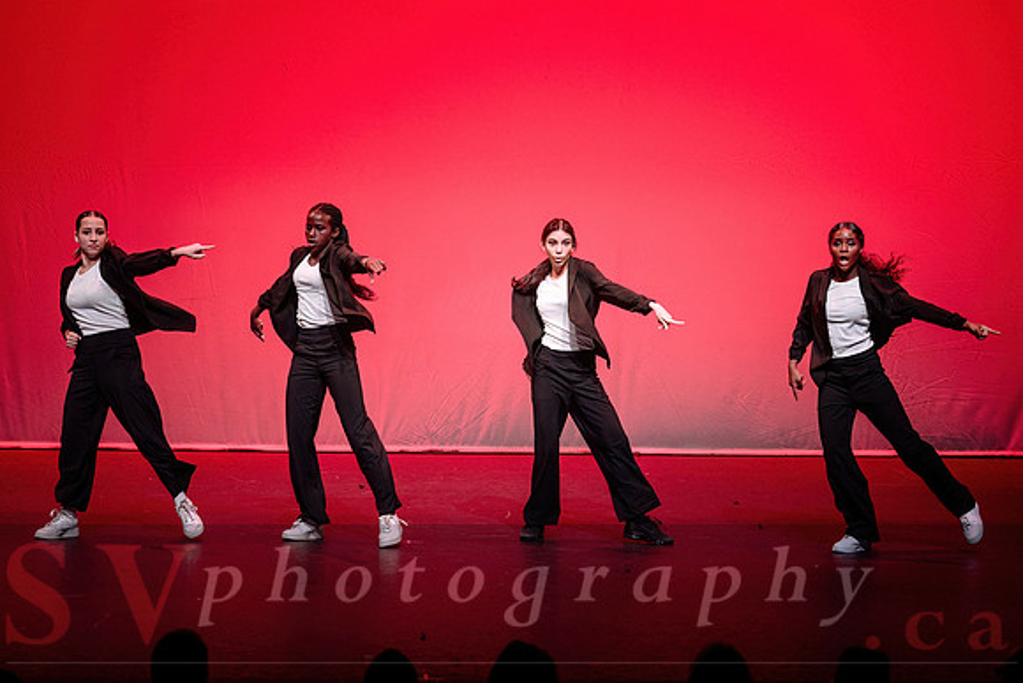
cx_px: 570
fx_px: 3687
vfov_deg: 10.6
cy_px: 280
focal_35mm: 130
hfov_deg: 15.8
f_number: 2.8
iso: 1250
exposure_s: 1/400
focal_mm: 110
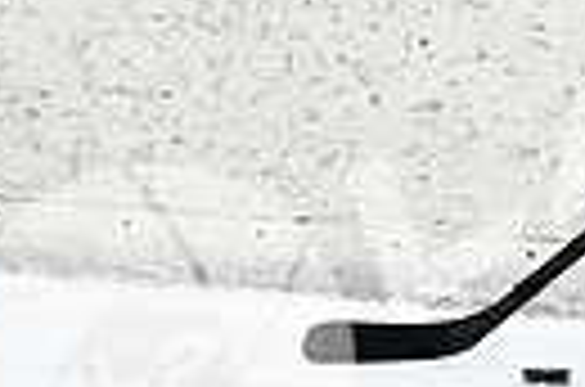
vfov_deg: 1.6
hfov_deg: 2.4
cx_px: 950
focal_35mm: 873
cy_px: -97
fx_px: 14152
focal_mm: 130
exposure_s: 1/1600
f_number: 2.8
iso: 6400
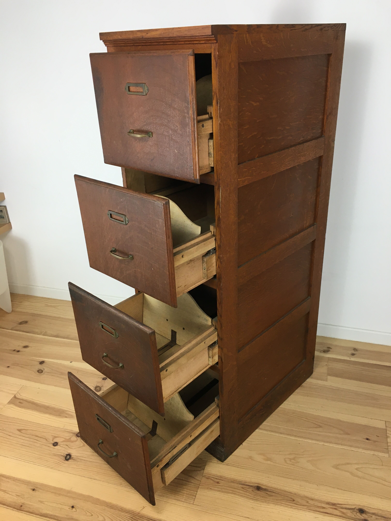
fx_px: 437
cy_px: 260
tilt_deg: -25.9
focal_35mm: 29
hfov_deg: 48.2
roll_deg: +2.0
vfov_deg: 61.7
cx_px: 196
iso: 50
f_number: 2.2
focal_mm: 4.15
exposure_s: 1/33
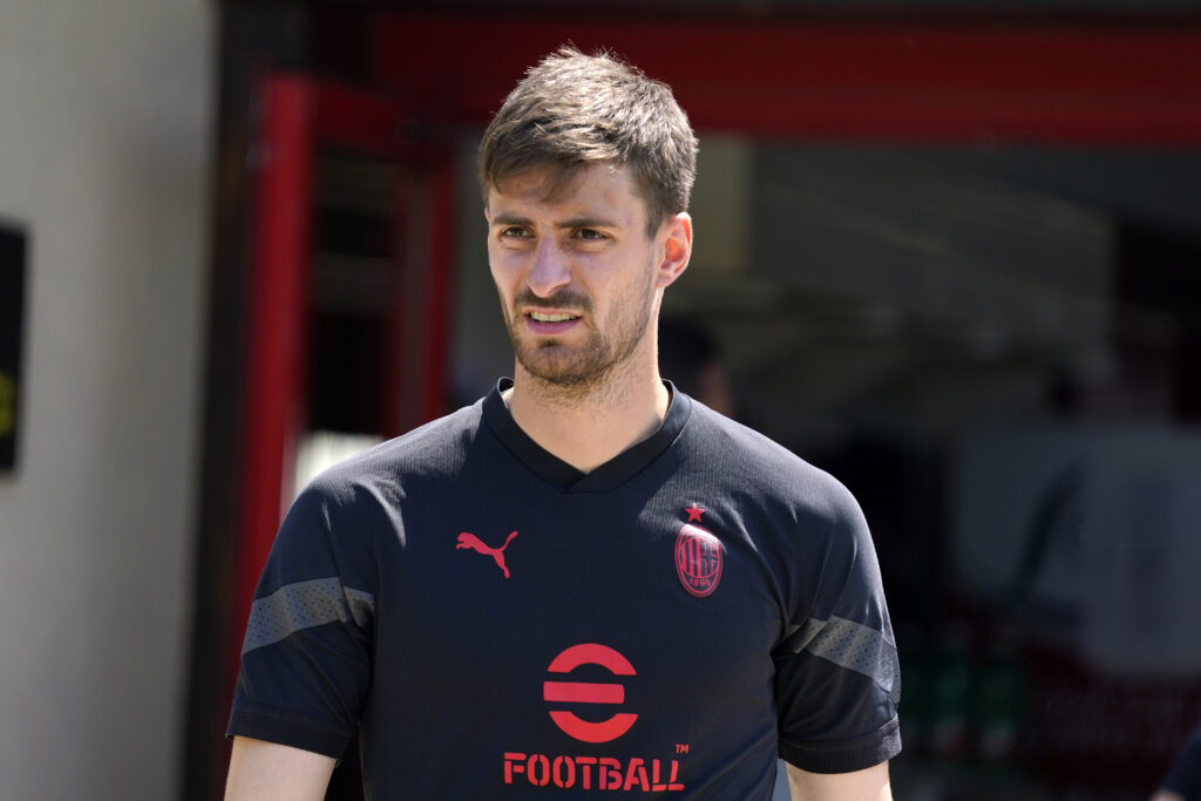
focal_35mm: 512
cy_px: 400
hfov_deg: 4.0
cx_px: 600
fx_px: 17082
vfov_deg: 2.7
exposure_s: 1/800
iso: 320
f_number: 6.3
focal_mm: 512
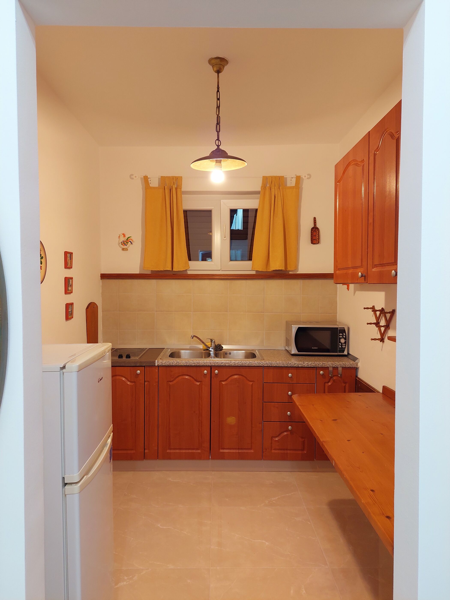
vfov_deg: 71.6
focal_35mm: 24
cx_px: 225
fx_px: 416
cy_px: 300
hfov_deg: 56.8
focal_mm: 5.23
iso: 250
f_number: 1.8
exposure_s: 1/50
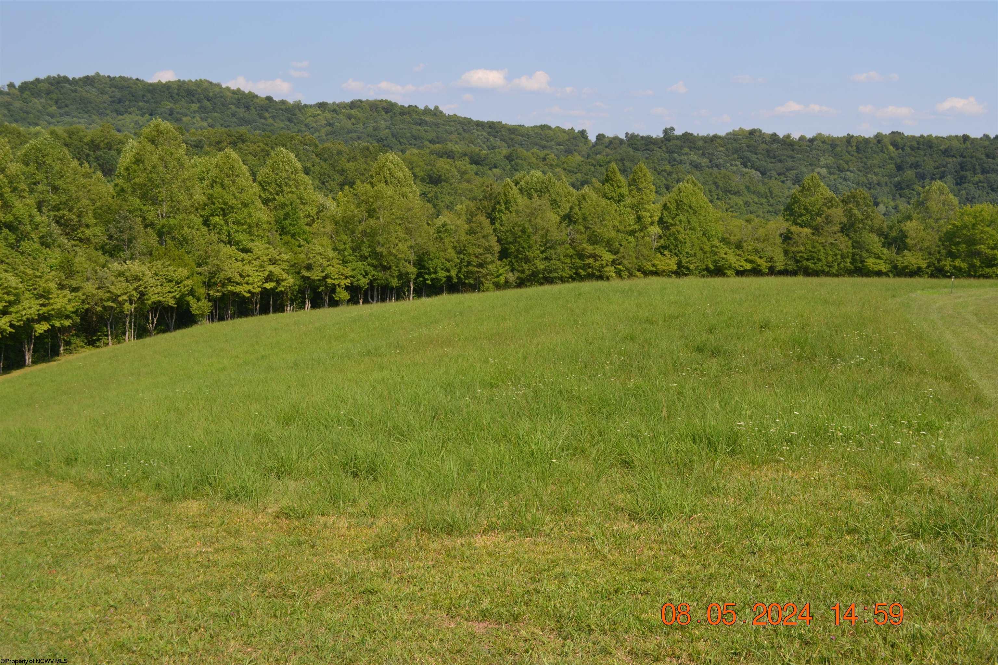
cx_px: 499
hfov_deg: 53.1
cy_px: 332
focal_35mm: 36
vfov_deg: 36.9
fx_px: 998
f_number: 8
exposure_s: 1/250
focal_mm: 24
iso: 100
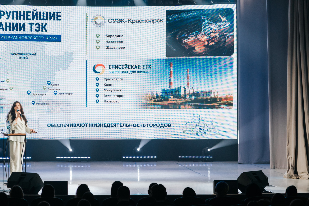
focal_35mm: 108
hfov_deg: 18.8
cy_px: 86
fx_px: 927
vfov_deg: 12.7
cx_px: 88
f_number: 2.8
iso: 400
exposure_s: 1/250
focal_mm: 68
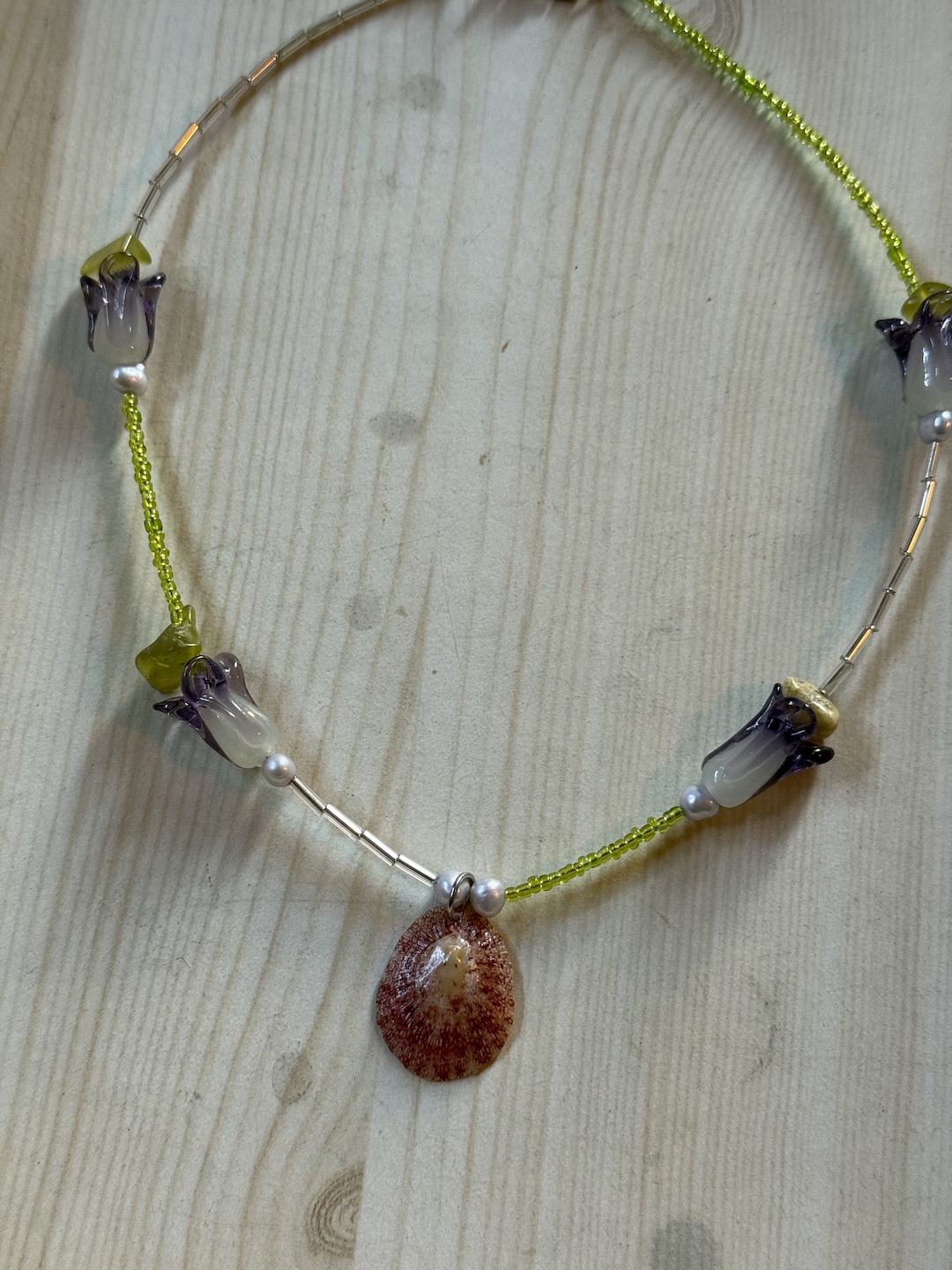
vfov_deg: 39.7
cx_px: 476
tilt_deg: -74.8
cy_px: 635
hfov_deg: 30.3
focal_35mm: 48
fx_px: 1760
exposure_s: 1/60
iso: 200
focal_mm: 6.76
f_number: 1.78
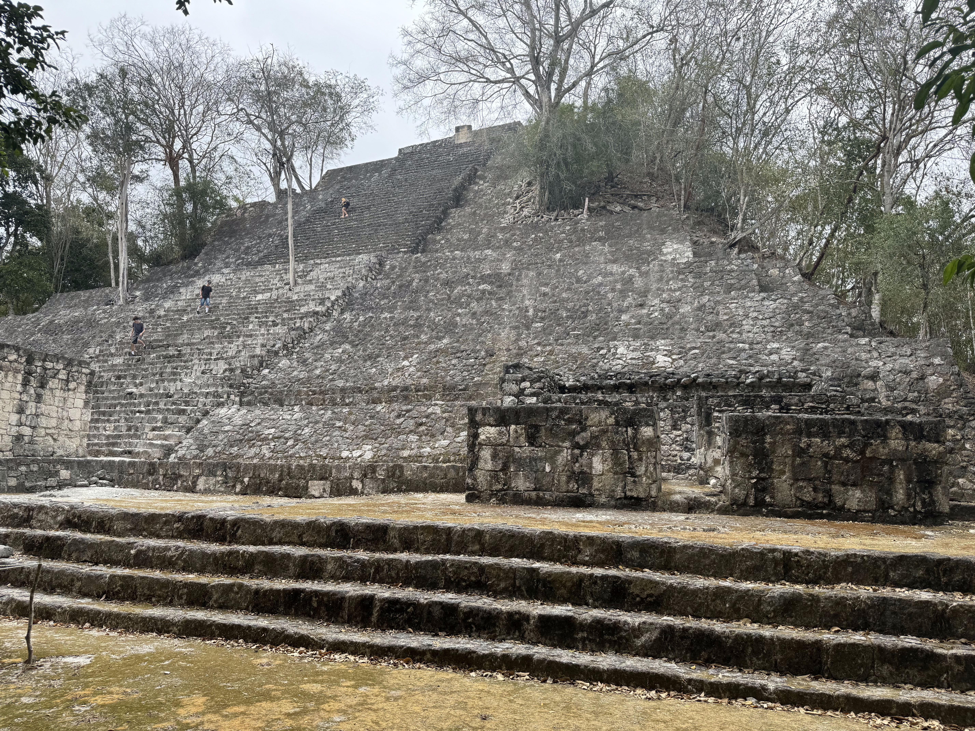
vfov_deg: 56.8
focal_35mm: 24
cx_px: 488
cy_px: 366
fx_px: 676
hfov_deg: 71.6
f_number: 1.78
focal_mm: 6.86
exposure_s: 1/1172
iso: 80
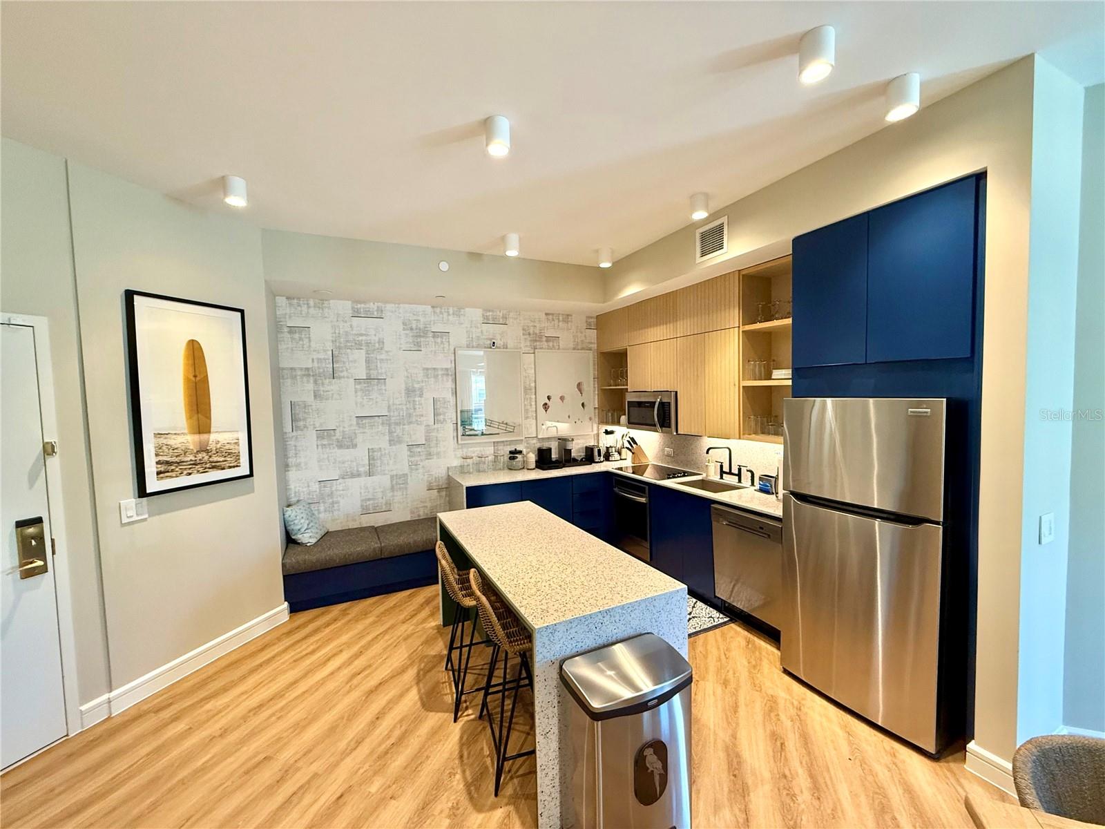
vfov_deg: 85.7
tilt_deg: -2.0
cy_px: 414
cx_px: 552
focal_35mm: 14
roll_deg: +1.7
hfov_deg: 102.1
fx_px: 447
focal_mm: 2.22
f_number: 2.2
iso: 320
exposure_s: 1/120
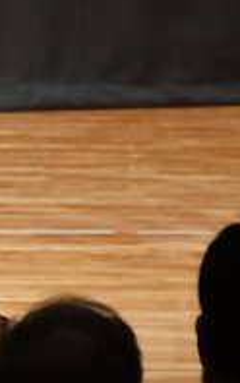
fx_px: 14369
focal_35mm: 1375
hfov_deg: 1.0
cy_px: -12
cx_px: -429
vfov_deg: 1.5
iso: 12800
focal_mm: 230
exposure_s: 1/400
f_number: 5.6
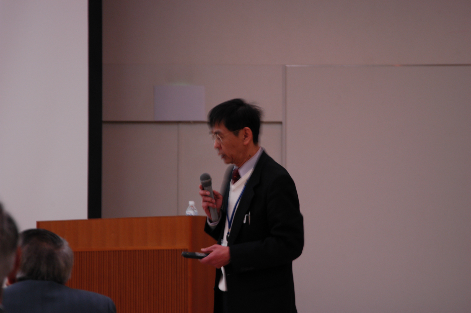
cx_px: 236
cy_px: 156
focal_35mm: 128
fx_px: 1667
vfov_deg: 10.7
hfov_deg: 16.1
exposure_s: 1/4
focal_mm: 85
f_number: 4.5
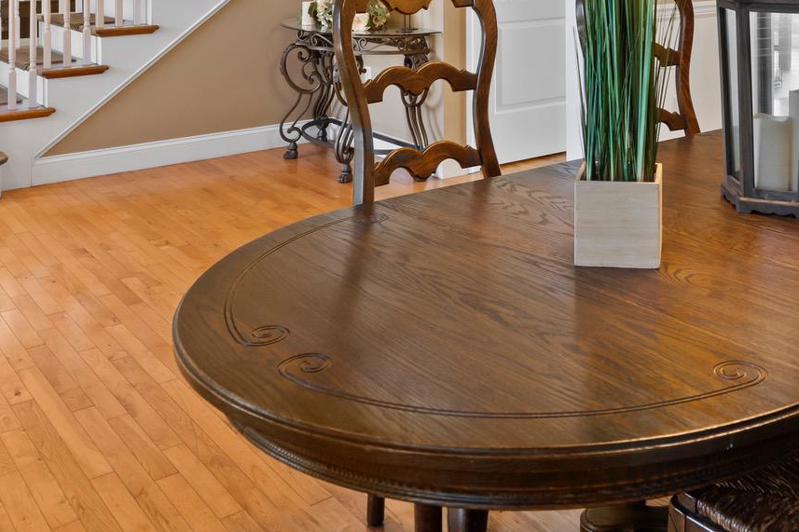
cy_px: -71
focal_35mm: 43
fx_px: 954
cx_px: 595
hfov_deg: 44.0
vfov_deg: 28.0
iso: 500
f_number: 8
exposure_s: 1/3
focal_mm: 18
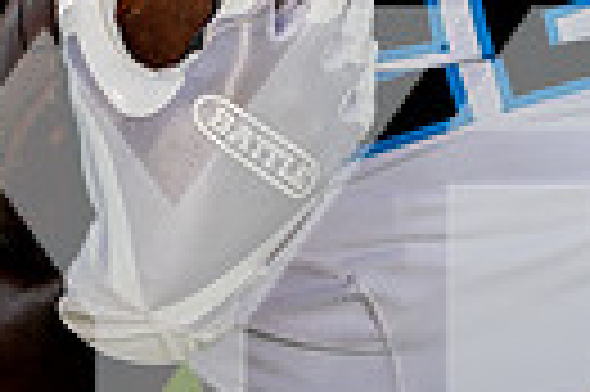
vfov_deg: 6.9
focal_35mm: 195
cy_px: -300
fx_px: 3192
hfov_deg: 10.6
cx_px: 374
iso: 100
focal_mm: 44
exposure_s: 1/250
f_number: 7.1
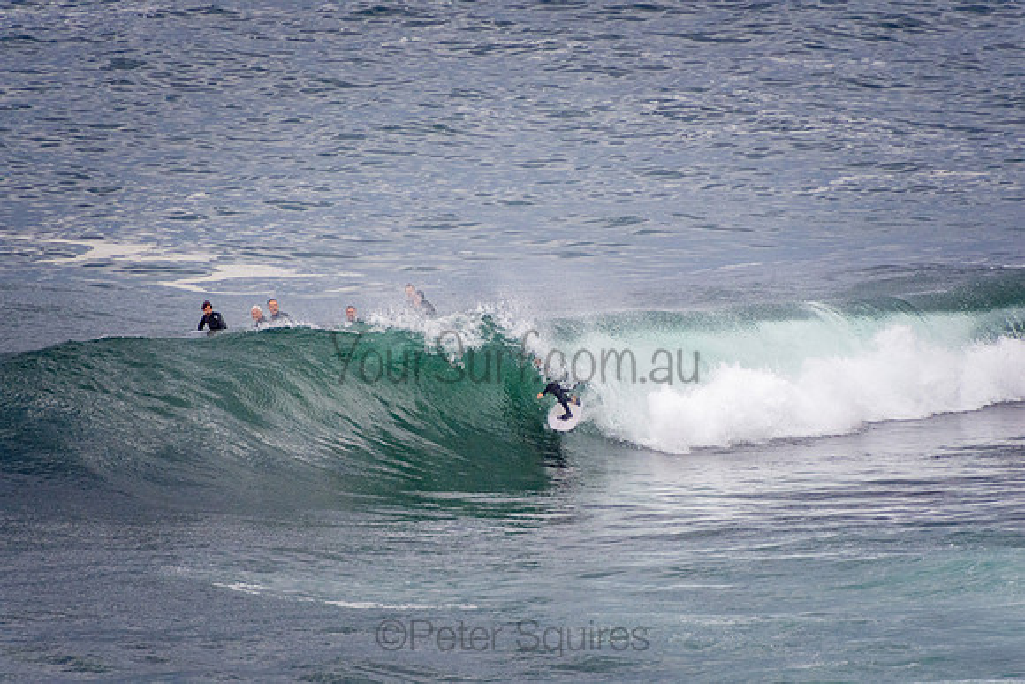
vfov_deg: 2.3
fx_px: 17087
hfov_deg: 3.4
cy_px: 342
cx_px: 512
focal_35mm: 600
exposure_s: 1/800
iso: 1400
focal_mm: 400
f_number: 5.6
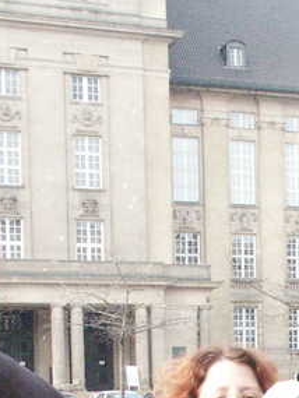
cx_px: 272
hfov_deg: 16.7
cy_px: 490
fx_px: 1001
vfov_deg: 20.8
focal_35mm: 87
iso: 800
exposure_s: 1/250
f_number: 5.6
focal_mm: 8.21
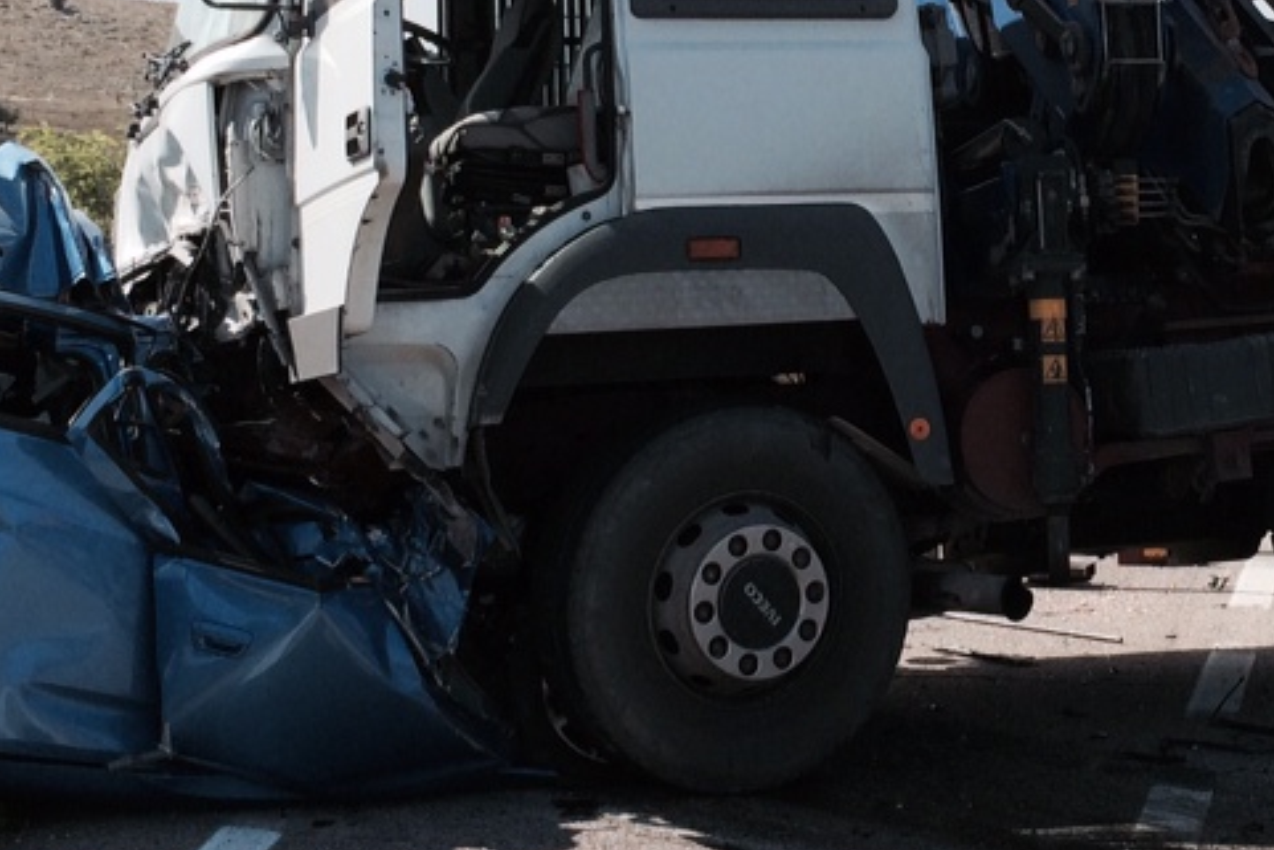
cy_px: 167
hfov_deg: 24.1
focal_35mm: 83
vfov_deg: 16.3
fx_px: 2938
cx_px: 993
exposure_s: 1/1786
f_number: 2.2
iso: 32
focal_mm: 4.12
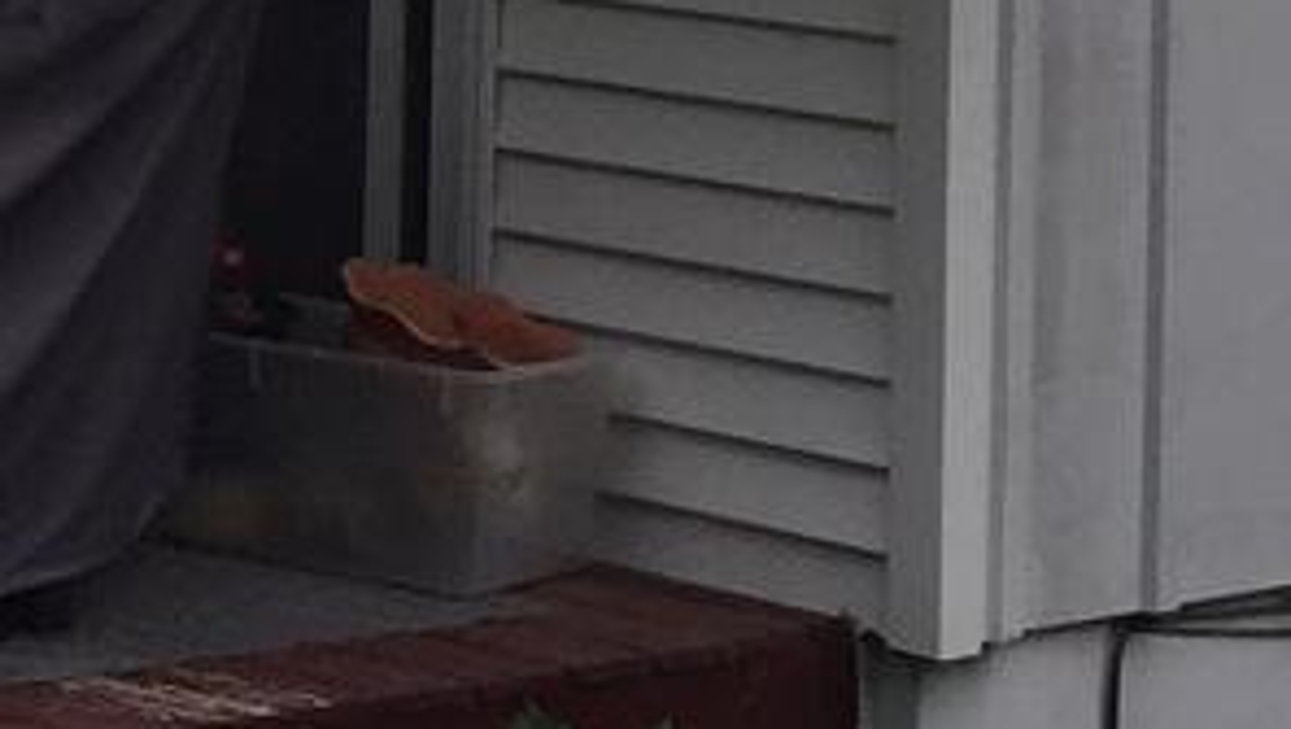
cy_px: -354
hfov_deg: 11.1
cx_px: -1396
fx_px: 5961
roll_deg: +0.6
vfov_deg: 6.9
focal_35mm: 174
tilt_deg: -2.6
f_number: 2.2
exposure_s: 1/659
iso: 32
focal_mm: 4.15
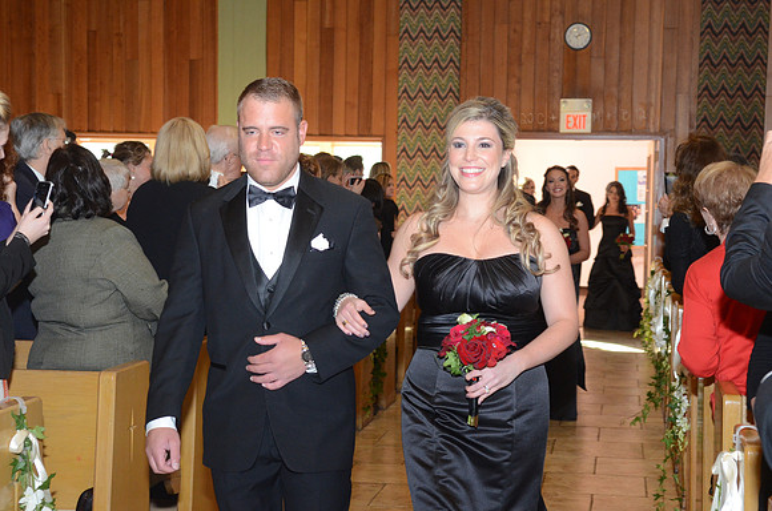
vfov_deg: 20.5
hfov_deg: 30.6
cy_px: 256
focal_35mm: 66
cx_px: 386
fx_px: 1412
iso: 1600
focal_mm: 44
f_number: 5.6
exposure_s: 1/60
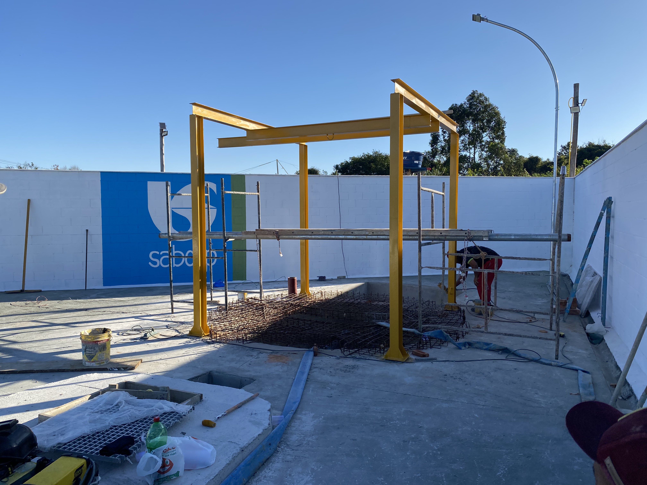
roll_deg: +0.0
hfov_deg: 67.3
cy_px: 242
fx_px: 486
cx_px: 324
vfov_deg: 53.1
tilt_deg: -4.9
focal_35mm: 26
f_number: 1.8
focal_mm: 4.25
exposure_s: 1/2141
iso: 32
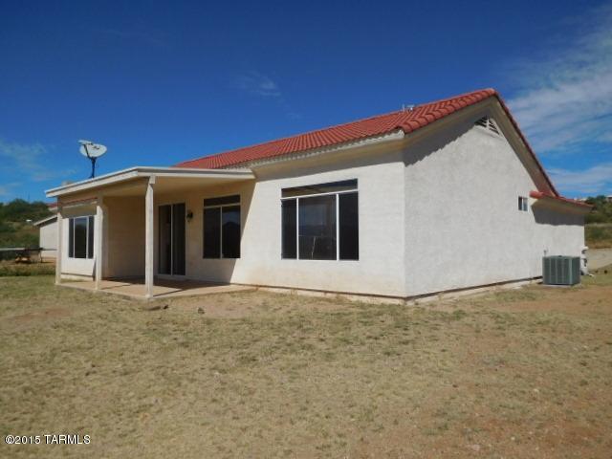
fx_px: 442
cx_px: 306
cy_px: 230
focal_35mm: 25
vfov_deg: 54.9
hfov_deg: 69.4
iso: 125
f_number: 6.8
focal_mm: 4.5
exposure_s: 1/1000
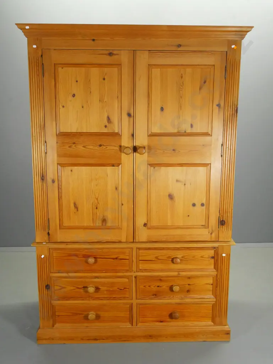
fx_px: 420
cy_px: 182
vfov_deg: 46.8
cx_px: 136
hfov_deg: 36.0
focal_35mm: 40
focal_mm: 20
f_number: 5.6
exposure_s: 1/60
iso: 1250
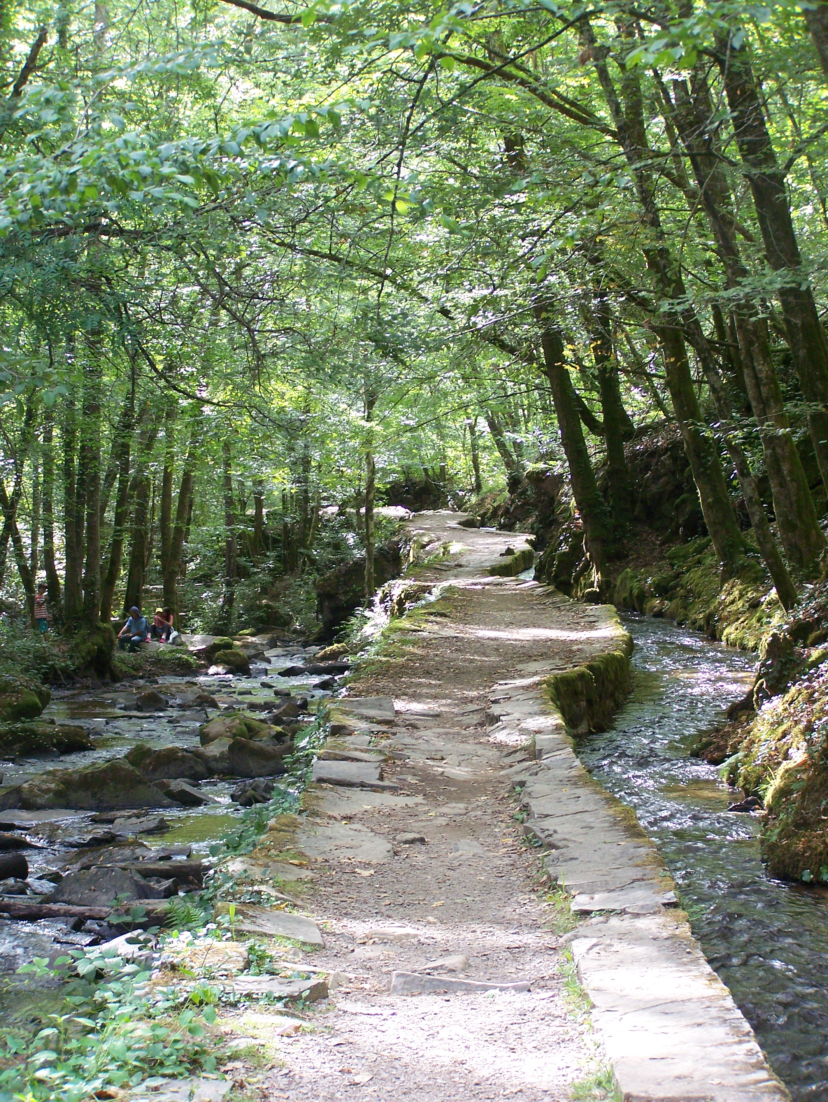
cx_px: 414
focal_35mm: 75
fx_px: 2389
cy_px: 551
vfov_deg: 26.0
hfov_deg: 19.7
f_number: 3.2
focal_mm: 12.4
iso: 160
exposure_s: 1/30
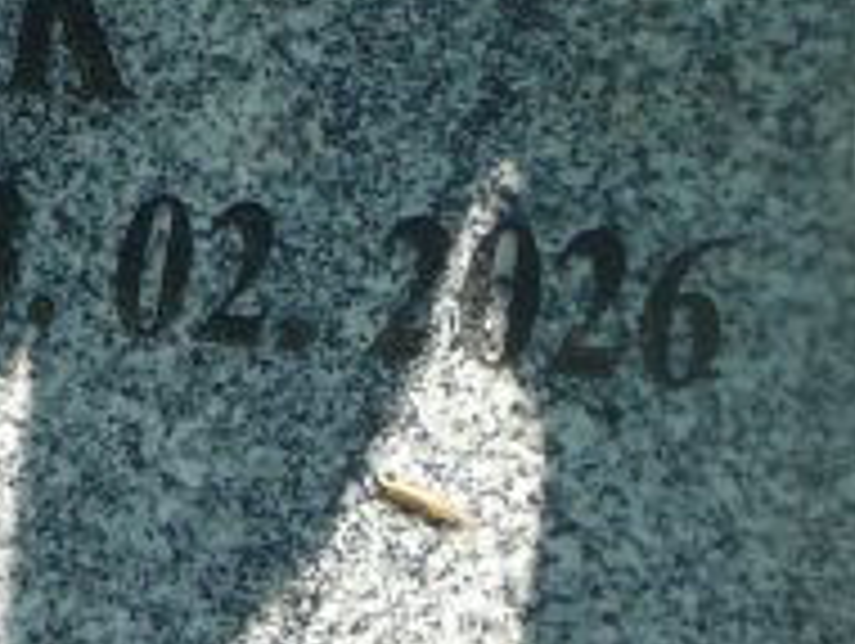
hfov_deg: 11.1
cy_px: -131
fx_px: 4328
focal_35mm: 175
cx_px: -148
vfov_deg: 8.4
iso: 80
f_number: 3.4
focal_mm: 7.8
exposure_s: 1/500
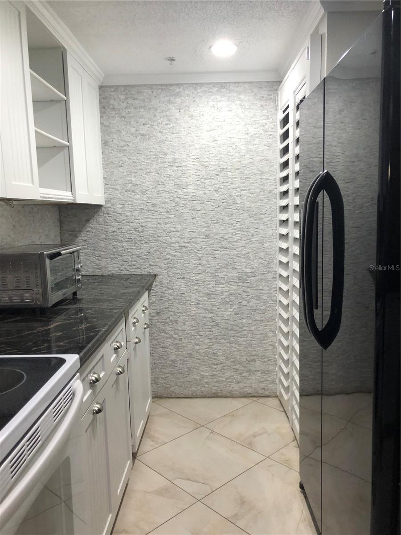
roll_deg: +1.5
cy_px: 268
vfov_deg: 63.4
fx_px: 432
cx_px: 200
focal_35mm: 28
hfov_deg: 49.7
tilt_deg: -5.5
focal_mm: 3.99
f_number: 1.8
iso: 32
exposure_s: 1/30
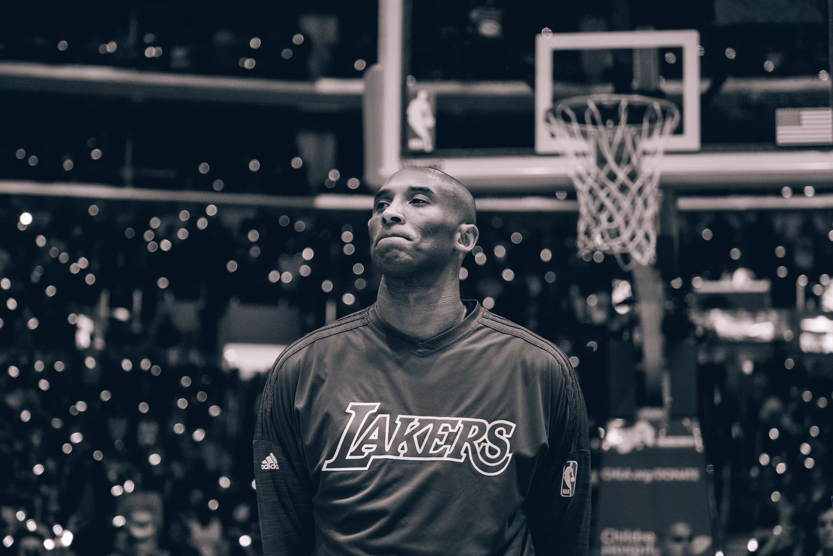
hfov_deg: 22.1
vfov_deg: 14.9
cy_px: 278
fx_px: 2129
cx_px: 416
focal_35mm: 92
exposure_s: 1/125
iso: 3200
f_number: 2.8
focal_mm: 61
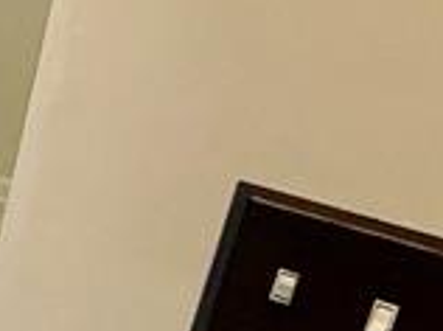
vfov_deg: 15.8
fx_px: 1163
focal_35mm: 91
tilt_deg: -15.7
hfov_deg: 11.4
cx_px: -900
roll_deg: +0.3
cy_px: -28
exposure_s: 1/60
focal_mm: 2.22
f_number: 2.2
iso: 200
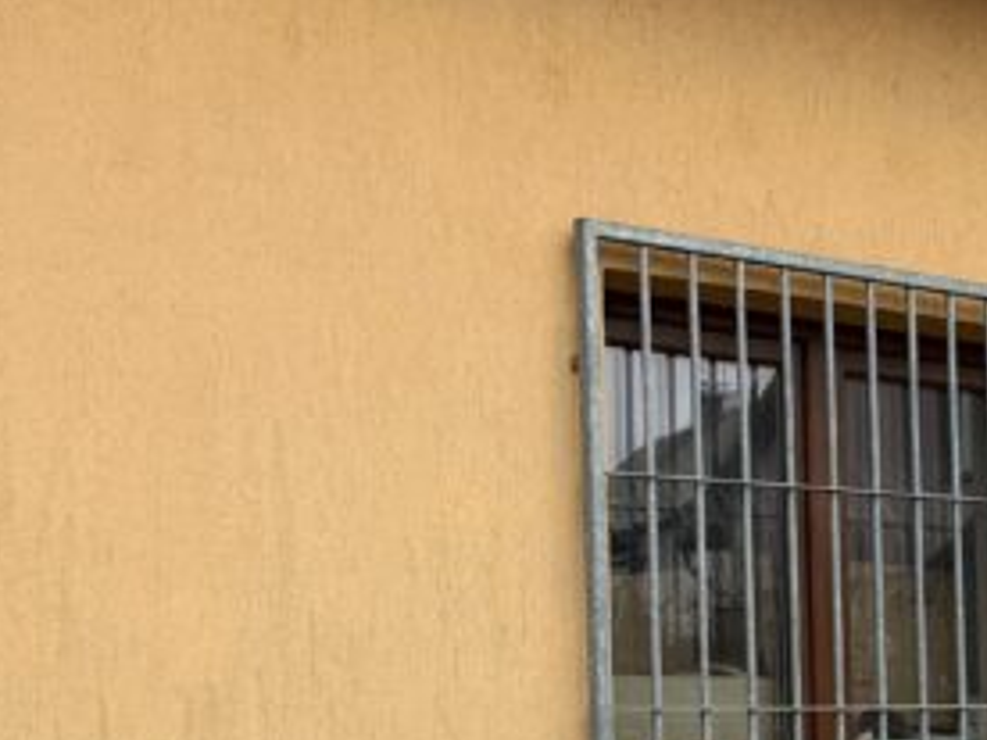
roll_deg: +1.4
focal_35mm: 89
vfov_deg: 16.4
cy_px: 676
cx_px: 833
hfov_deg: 21.6
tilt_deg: +2.4
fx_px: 2538
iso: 100
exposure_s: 1/589
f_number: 1.78
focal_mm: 6.76
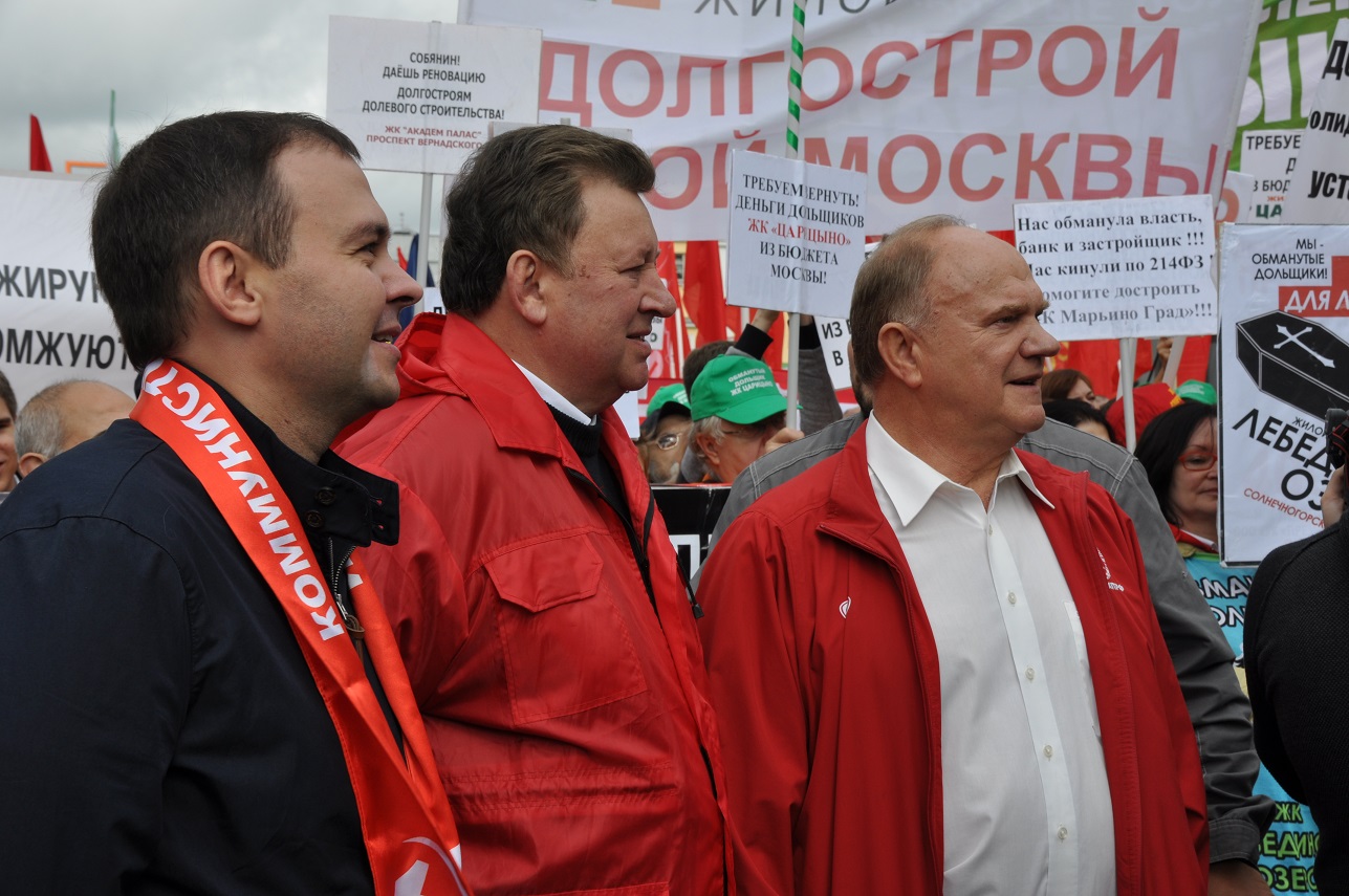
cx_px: 674
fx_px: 2470
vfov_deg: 20.6
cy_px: 448
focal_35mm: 66
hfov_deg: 30.5
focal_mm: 44
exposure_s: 1/160
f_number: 13
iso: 200
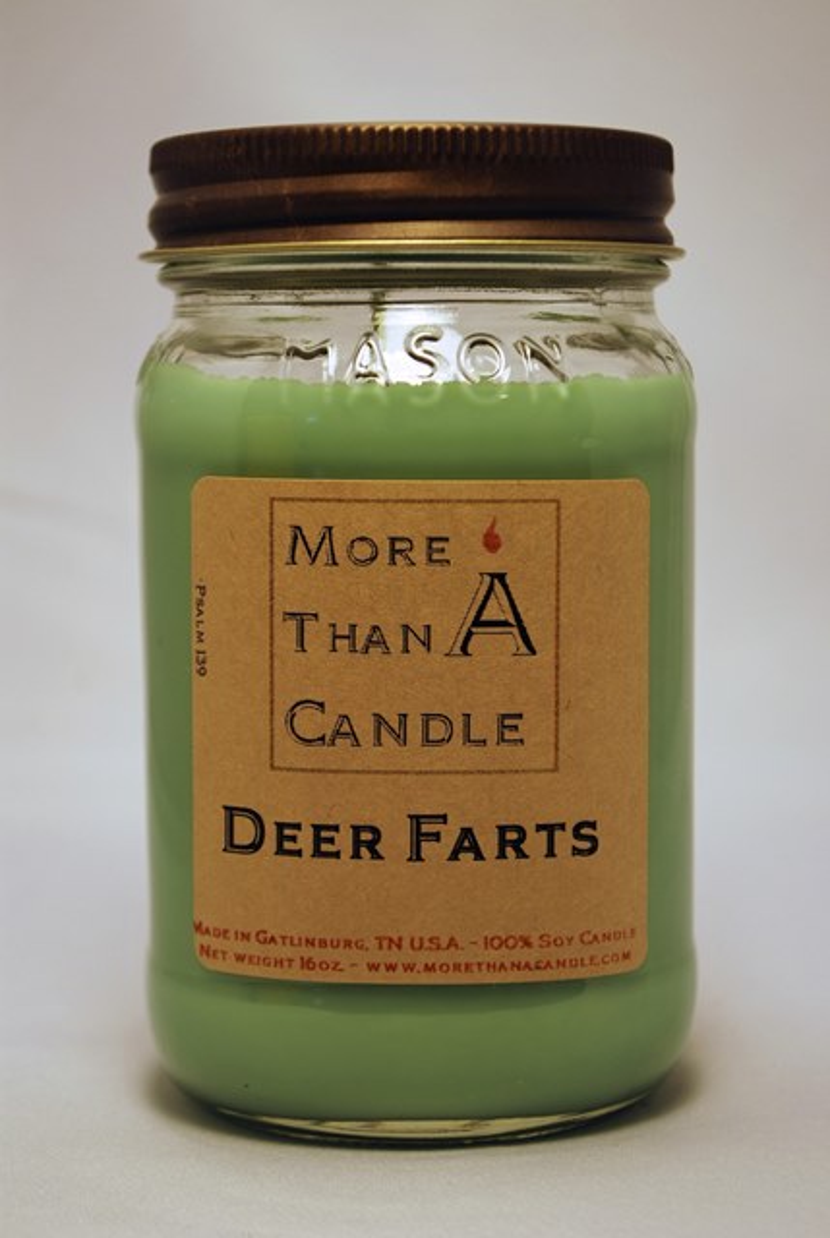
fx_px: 2842
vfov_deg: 24.6
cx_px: 415
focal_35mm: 82
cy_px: 619
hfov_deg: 16.6
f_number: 5.6
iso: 200
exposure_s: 1/125
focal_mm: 55
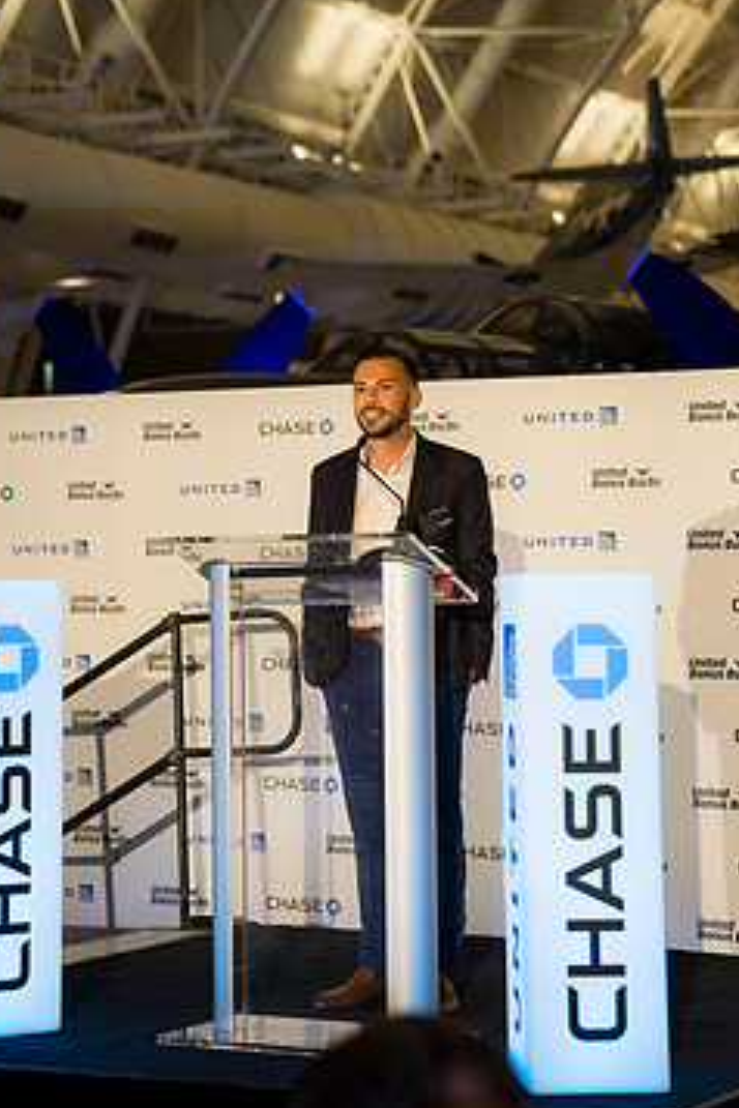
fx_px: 2679
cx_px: 373
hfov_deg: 15.7
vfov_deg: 23.4
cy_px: 509
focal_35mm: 87
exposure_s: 1/160
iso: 800
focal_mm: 69
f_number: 2.8
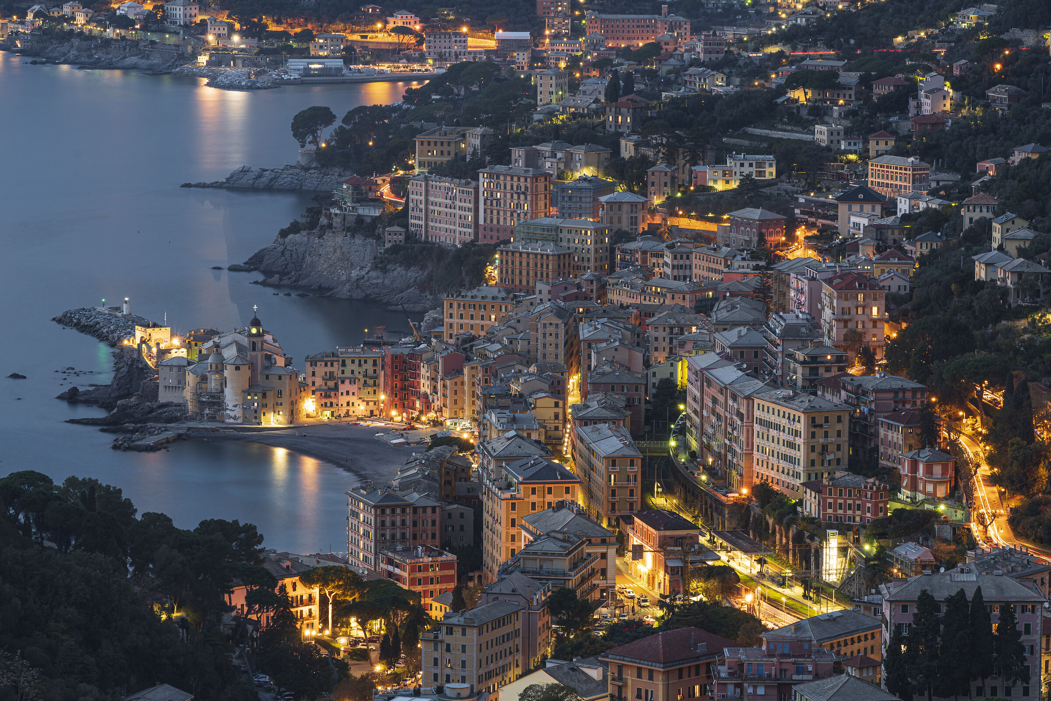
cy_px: 350
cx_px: 526
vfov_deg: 7.7
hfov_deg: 11.5
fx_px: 5226
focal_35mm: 179
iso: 100
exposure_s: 25
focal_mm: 179
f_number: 11
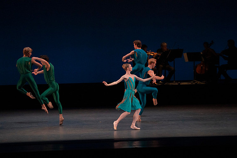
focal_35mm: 220
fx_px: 1448
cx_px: 118
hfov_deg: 9.4
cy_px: 79
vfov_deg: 6.2
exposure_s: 1/400
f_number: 7.1
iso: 8000
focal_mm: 218
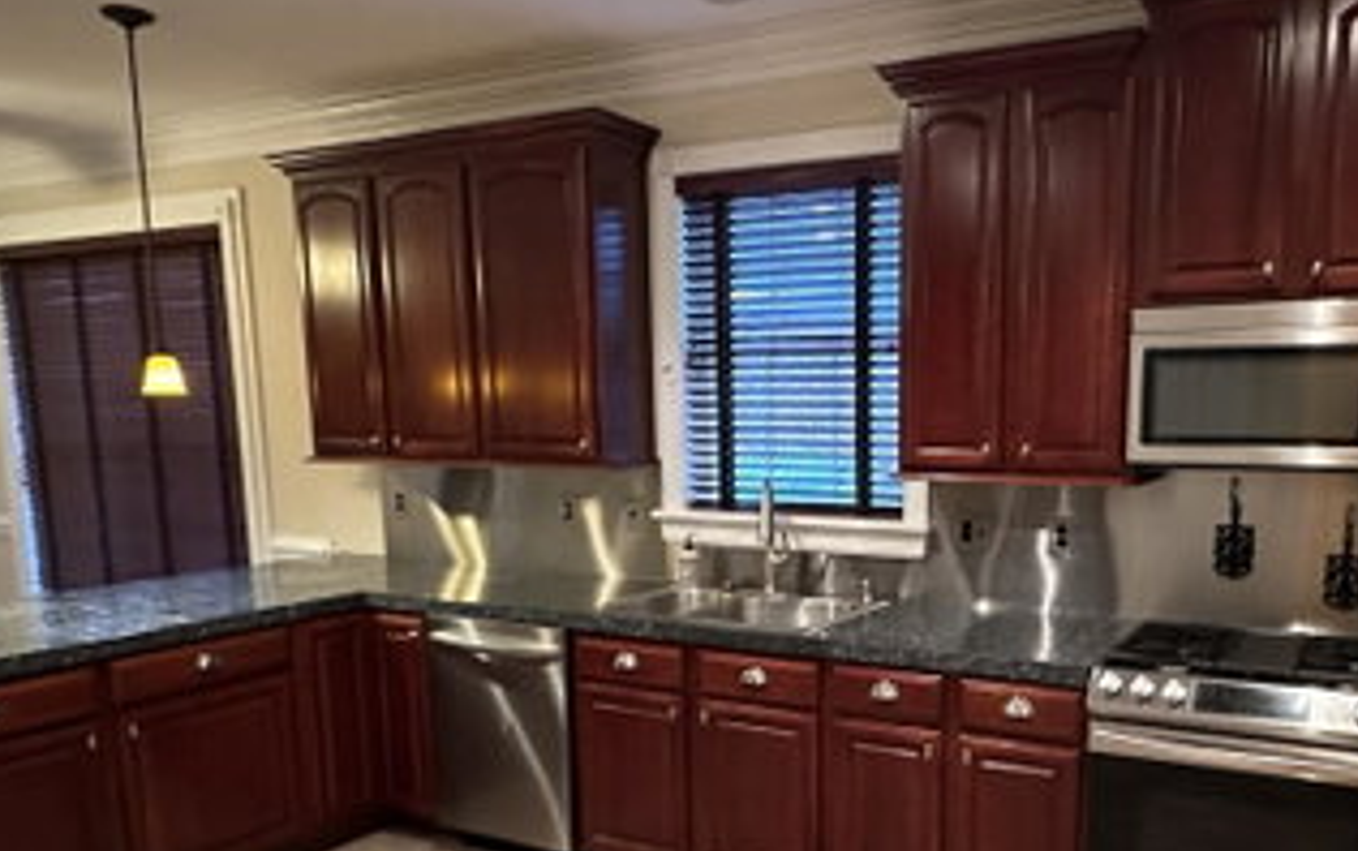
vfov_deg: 41.2
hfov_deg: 61.8
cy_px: 593
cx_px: 866
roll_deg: -0.3
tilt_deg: -10.3
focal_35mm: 30
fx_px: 1111
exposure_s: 1/40
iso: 1000
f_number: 2.2
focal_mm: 2.22
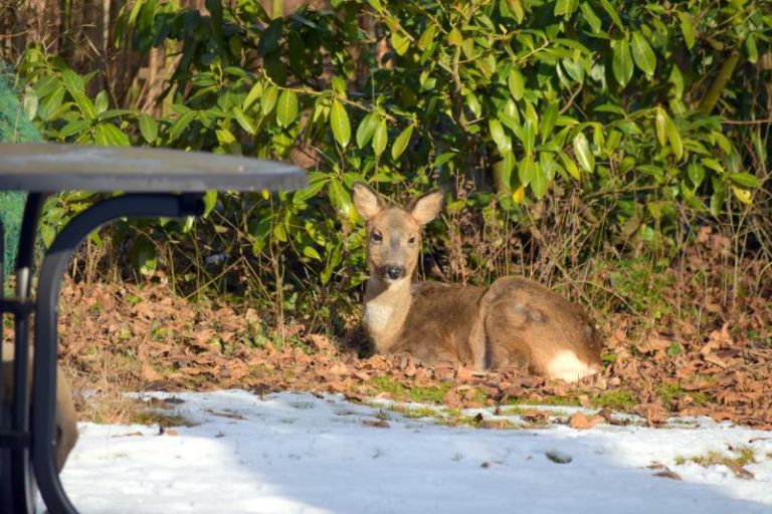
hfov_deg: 6.9
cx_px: 386
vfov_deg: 4.6
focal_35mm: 300
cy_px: 257
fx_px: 6433
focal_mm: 200
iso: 200
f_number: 5.6
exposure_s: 1/800
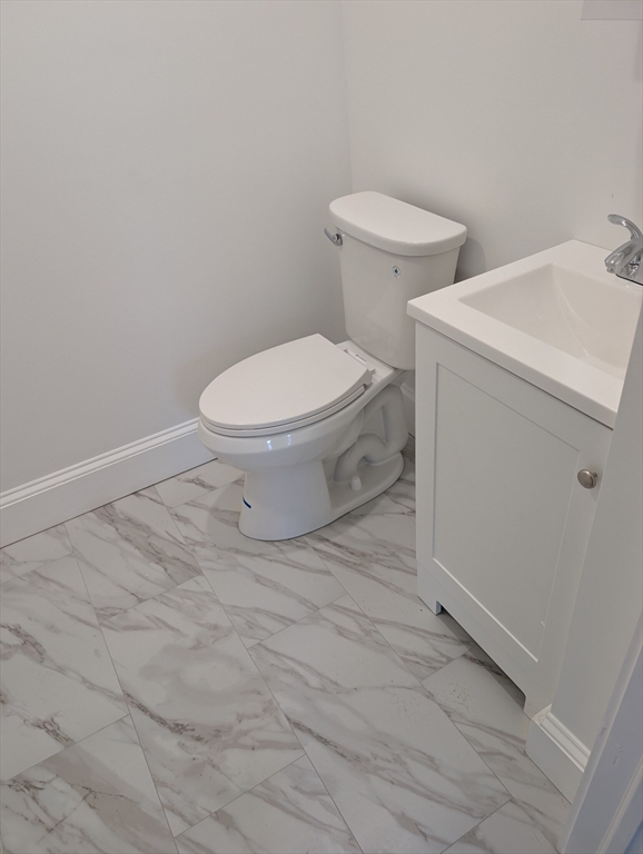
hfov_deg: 56.9
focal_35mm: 24
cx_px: 322
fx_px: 593
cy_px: 427
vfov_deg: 71.5
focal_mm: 6.9
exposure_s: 1/60
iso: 78
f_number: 1.68
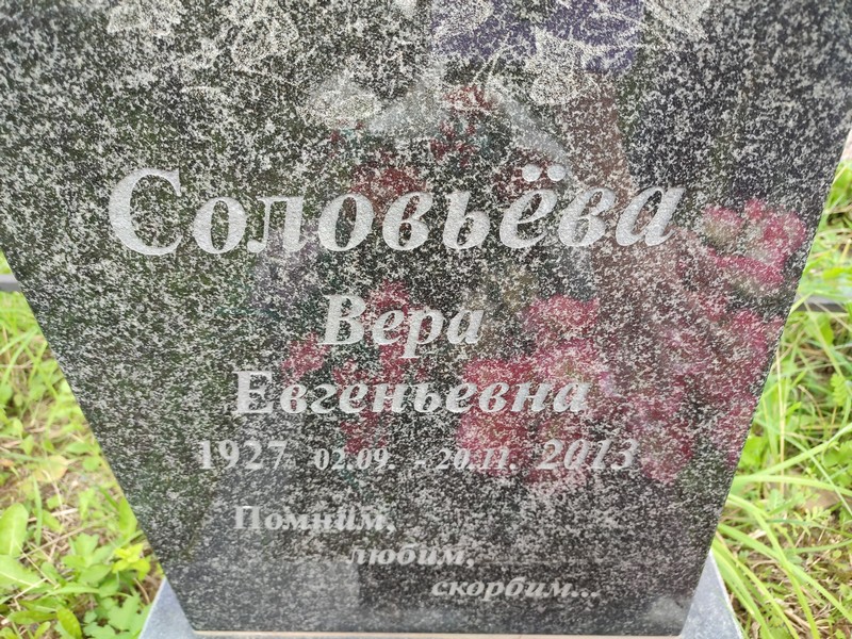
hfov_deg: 69.4
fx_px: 615
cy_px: 320
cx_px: 426
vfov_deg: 54.9
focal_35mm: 25
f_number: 1.9
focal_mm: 6.04
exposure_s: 1/100
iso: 98
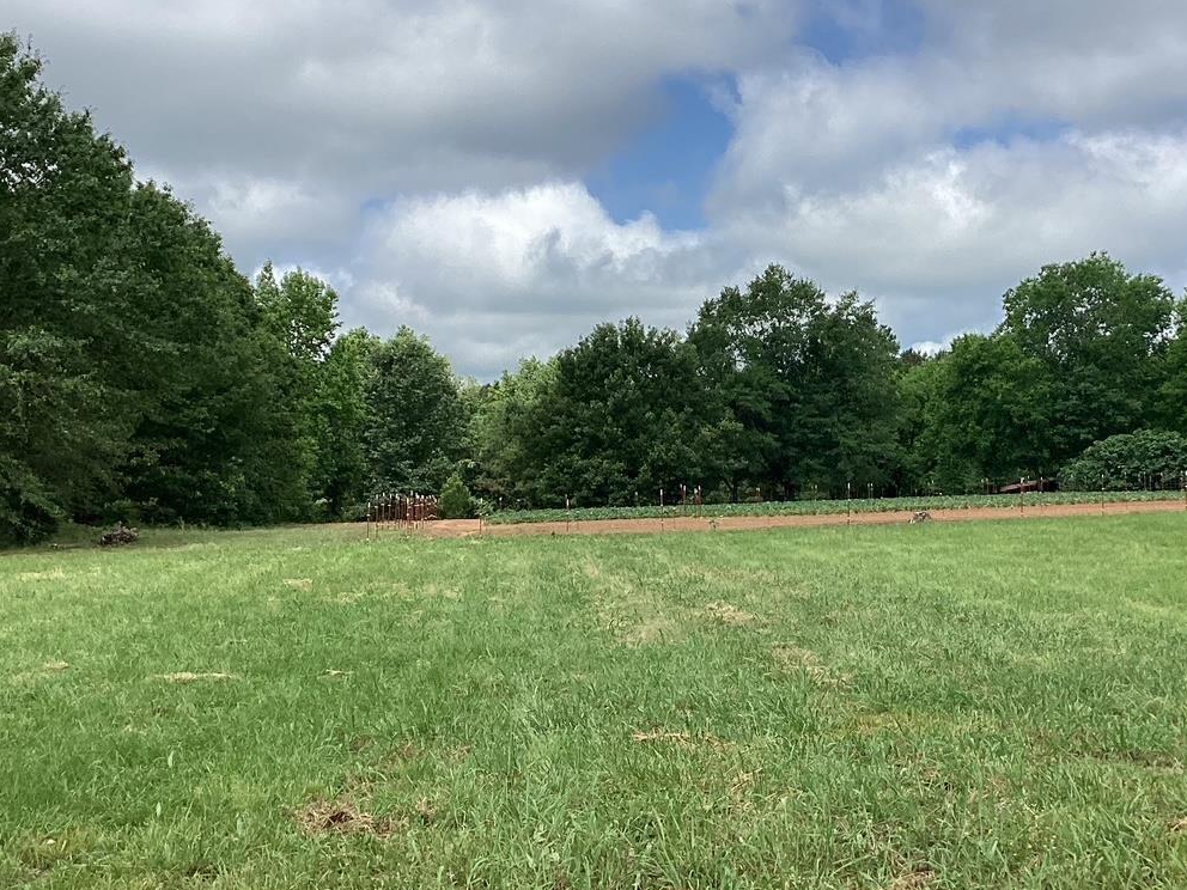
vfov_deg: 28.6
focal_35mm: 51
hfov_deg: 37.2
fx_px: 1749
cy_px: 444
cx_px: 762
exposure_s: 1/1773
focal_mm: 3.3
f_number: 2.4
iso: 25
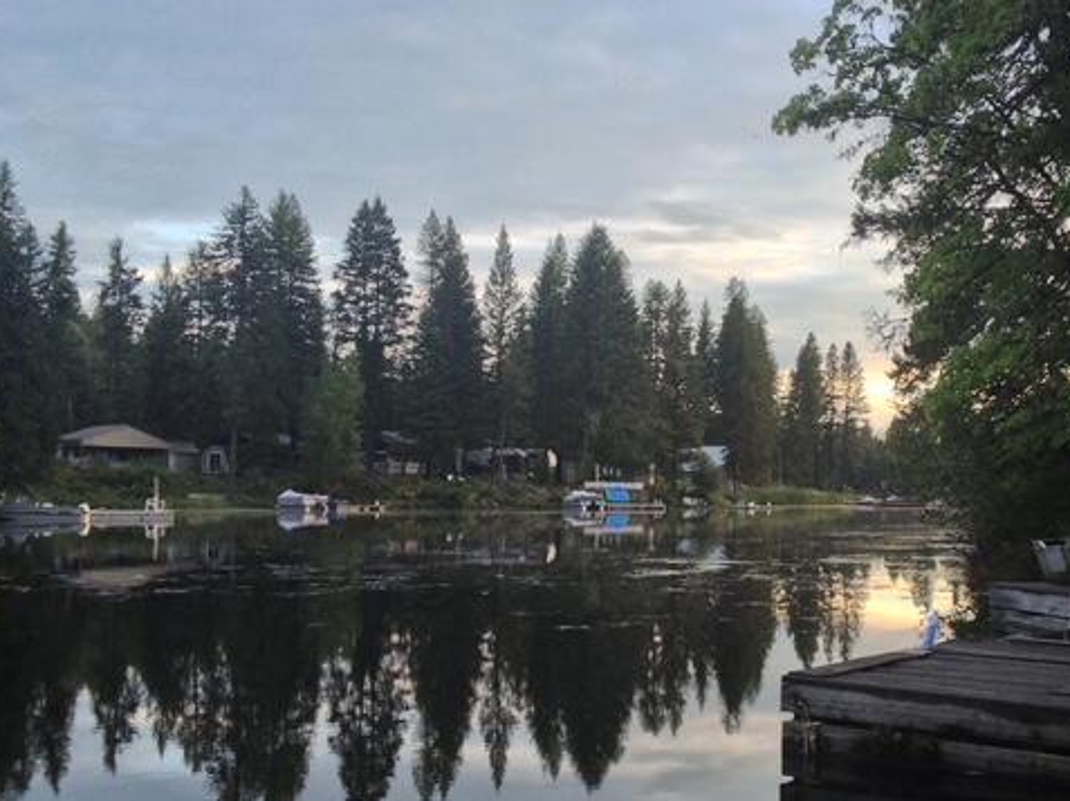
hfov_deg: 40.0
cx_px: 704
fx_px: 1452
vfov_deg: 30.7
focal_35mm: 47
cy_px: 503
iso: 64
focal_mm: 4.28
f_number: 2.4
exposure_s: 1/120
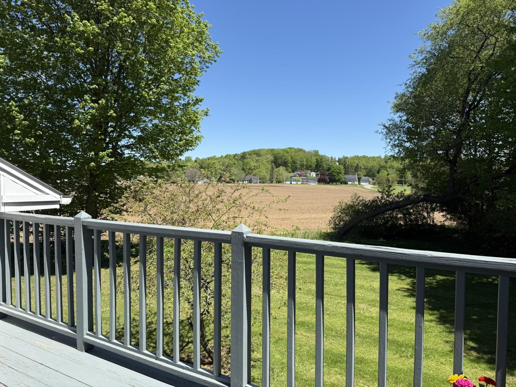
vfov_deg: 56.8
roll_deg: -0.3
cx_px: 258
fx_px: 358
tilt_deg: -2.1
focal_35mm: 24
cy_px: 194
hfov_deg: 71.6
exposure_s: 1/2907
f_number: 1.78
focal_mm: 6.76
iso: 80
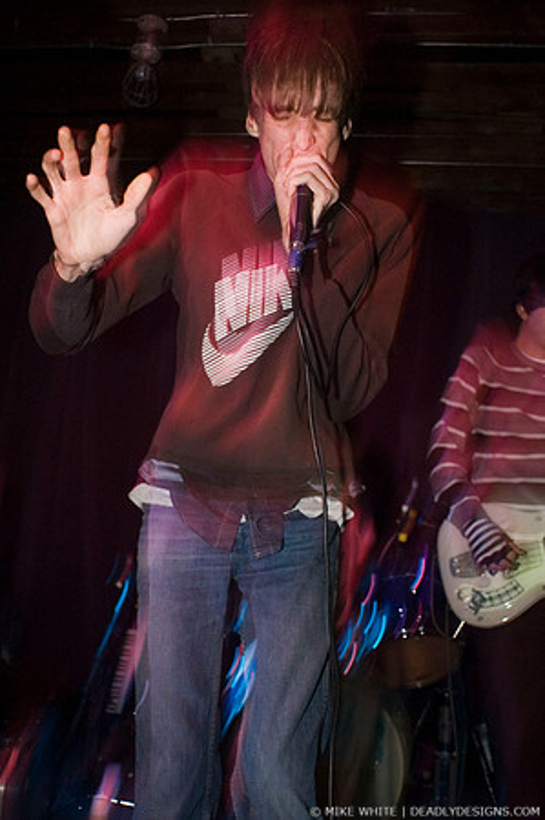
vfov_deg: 62.0
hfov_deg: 43.5
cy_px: 410
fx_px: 683
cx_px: 272
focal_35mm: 30
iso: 800
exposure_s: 1/15
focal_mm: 20
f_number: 2.8
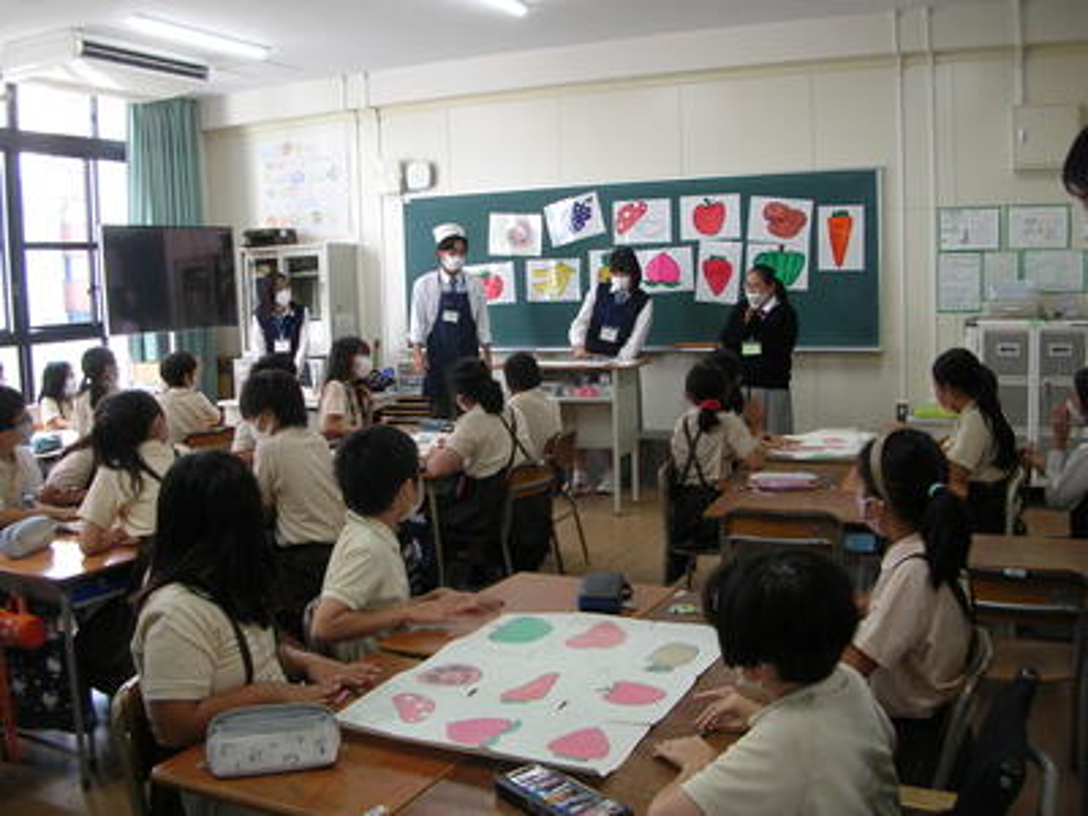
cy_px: 408
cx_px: 544
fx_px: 1100
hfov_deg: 52.6
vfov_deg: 40.7
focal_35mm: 35
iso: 50
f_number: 2.8
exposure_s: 1/29.5
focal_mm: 5.8
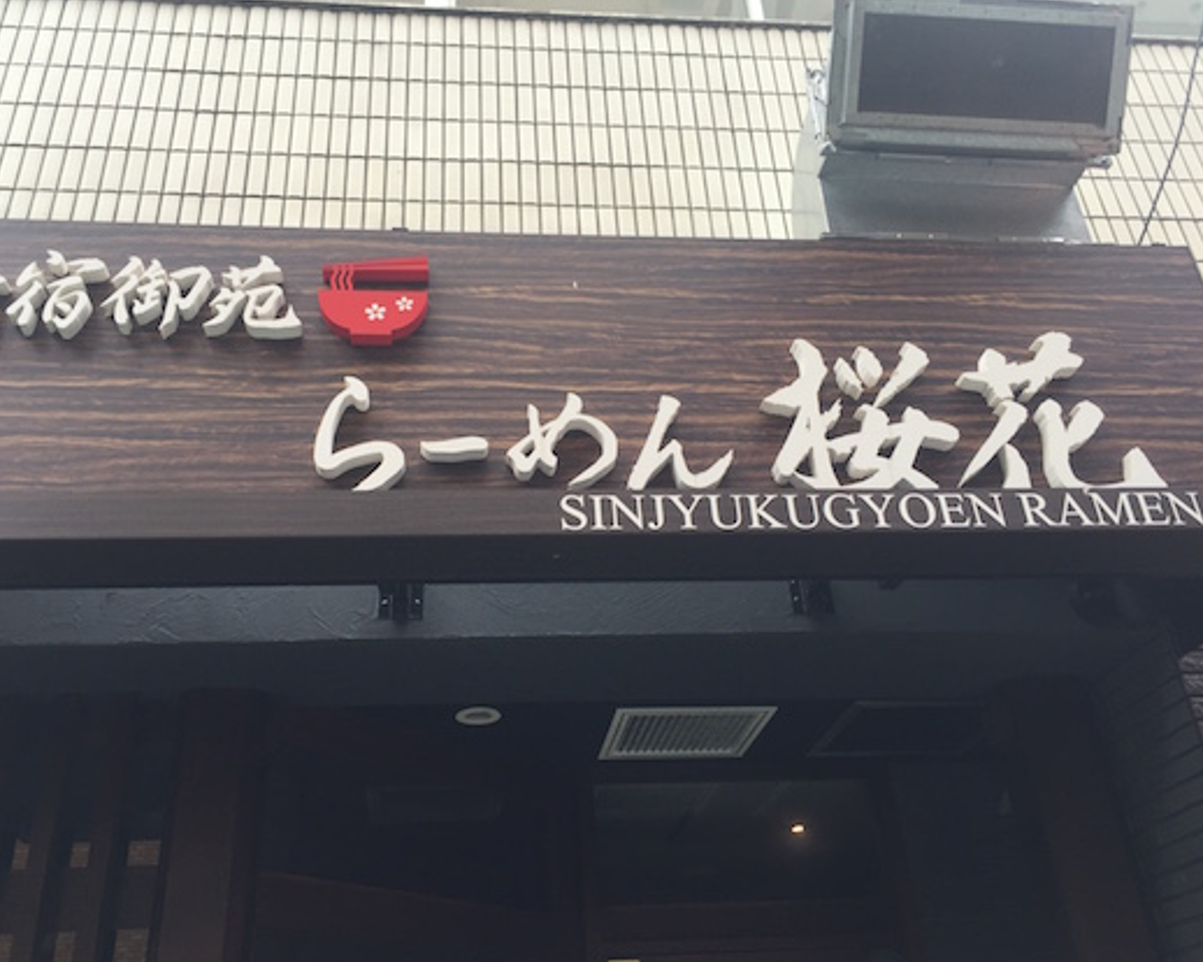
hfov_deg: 57.1
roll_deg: +1.5
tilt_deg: +29.7
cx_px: 561
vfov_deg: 47.1
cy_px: 491
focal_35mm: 31
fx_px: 1103
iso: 32
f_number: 2.2
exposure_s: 1/120
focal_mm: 4.15
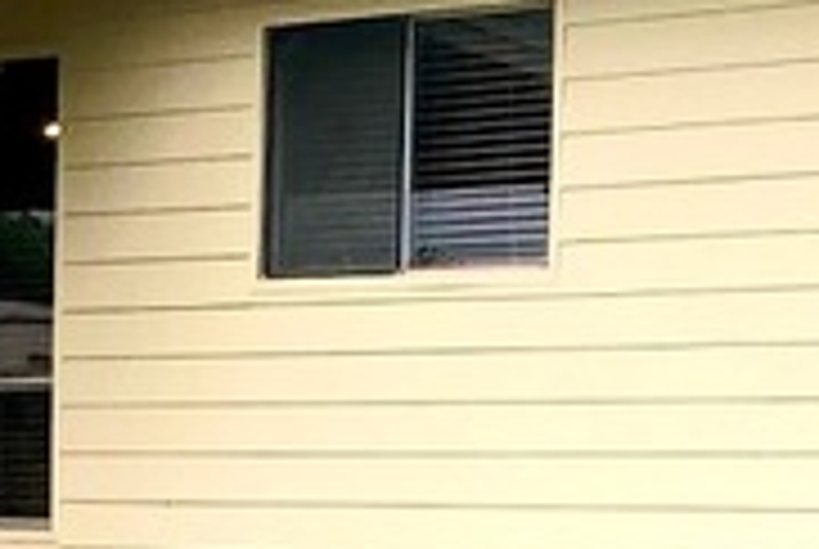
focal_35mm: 230
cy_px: 770
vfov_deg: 5.9
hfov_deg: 8.9
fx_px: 5241
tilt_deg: -2.1
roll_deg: -0.7
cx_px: 112
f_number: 1.8
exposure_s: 1/281
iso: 20
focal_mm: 4
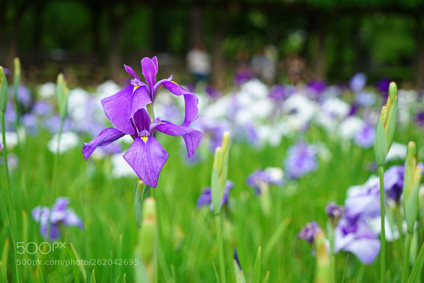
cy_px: 142
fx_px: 824
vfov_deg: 19.4
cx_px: 212
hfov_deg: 28.8
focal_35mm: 70
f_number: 4
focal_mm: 70
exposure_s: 1/400
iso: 1600
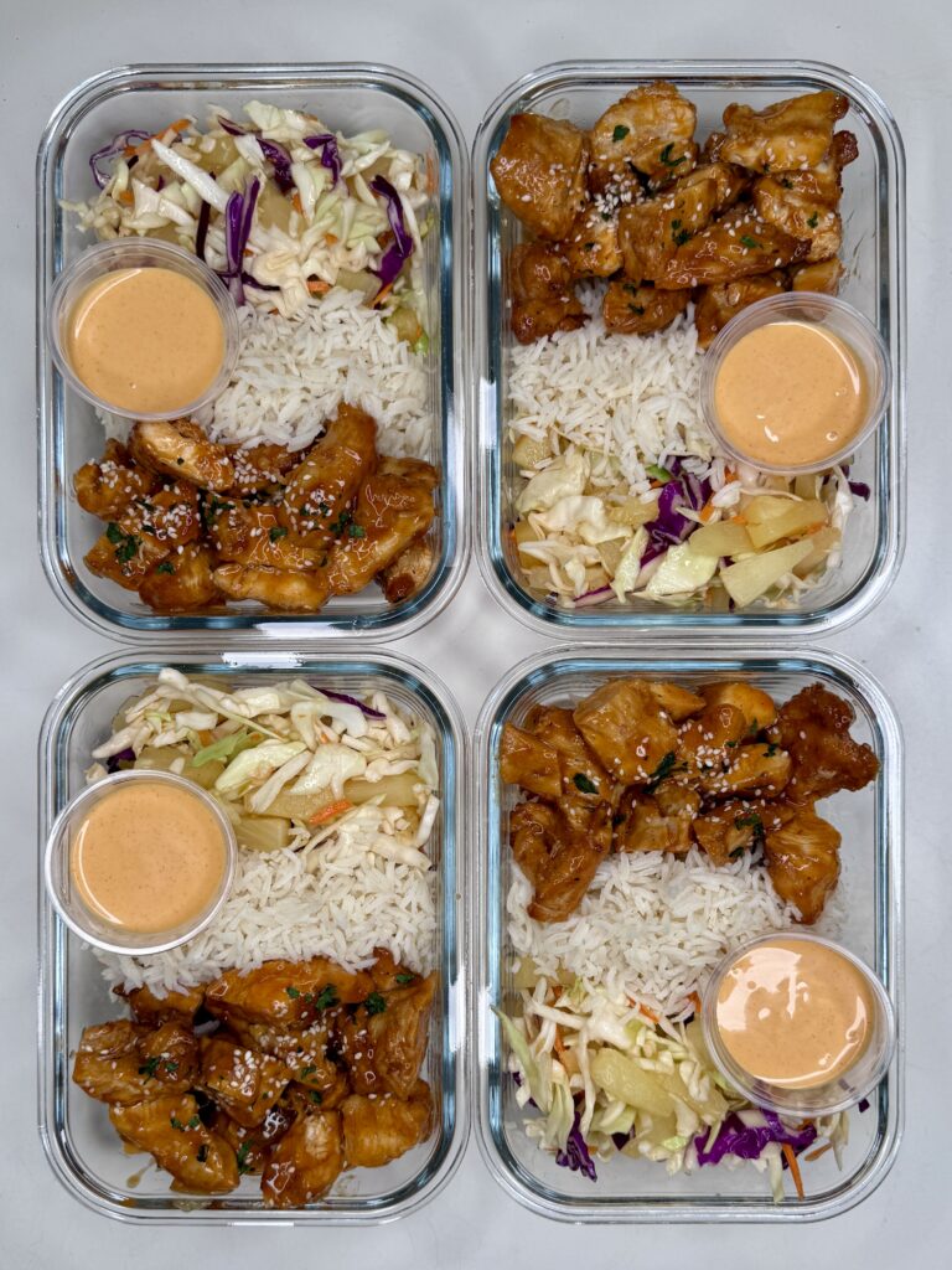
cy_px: 635
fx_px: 880
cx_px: 476
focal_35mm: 24
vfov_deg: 71.6
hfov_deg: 56.8
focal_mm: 6.76
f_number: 1.78
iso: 64
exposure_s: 1/263
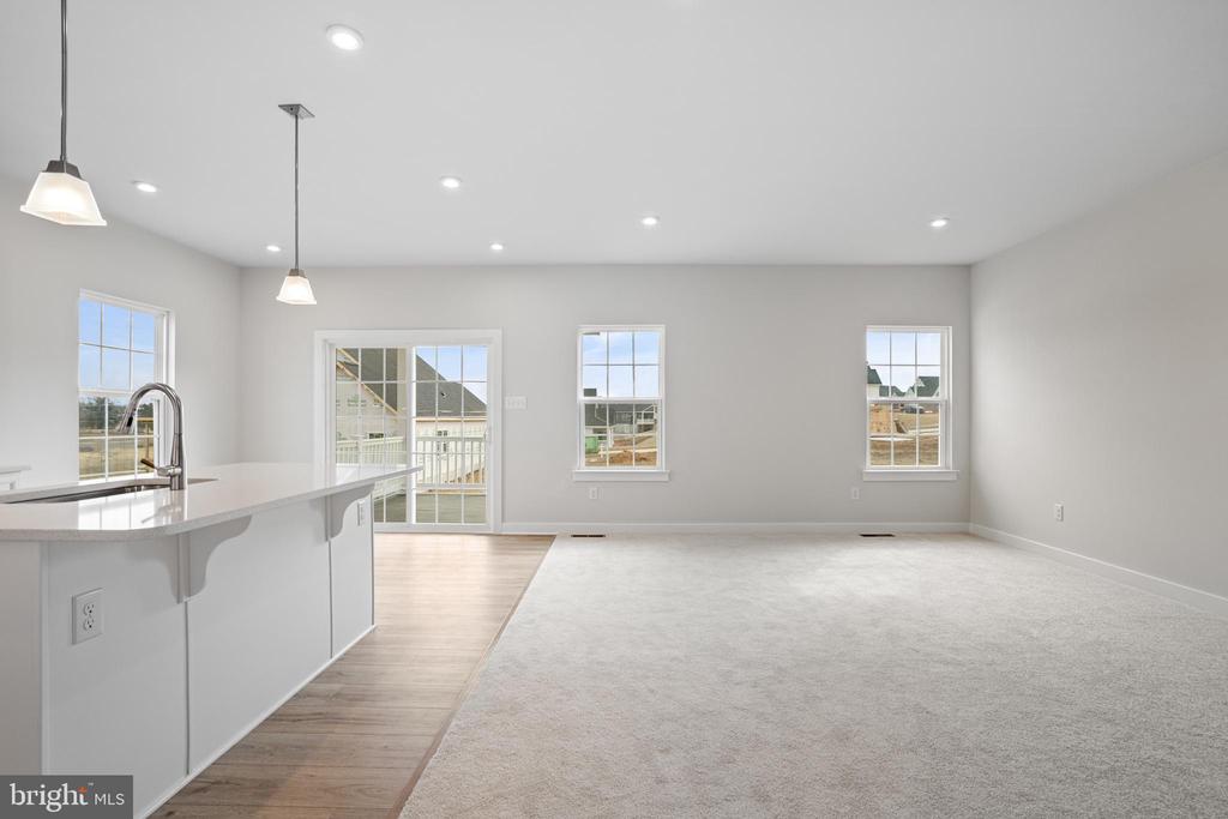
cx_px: 614
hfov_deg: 96.7
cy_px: 410
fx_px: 546
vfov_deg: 73.8
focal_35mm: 16
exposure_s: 1/20
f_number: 8
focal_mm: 16
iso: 250
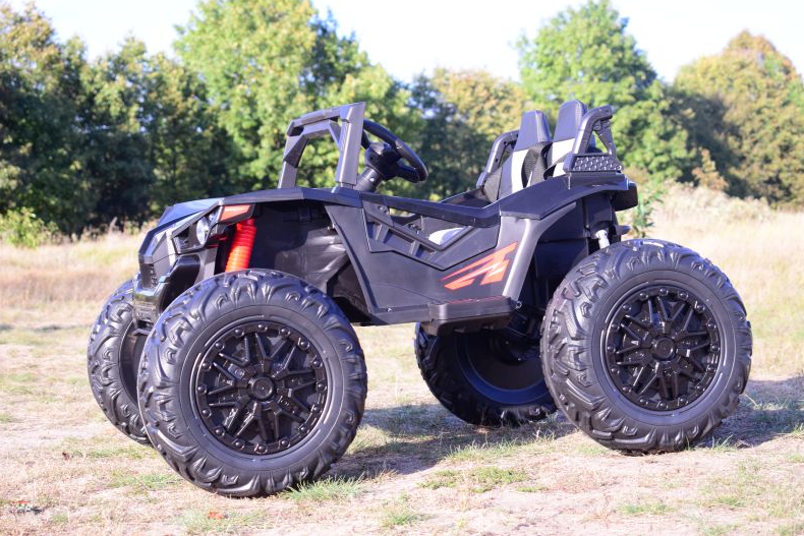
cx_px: 404
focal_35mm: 84
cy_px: 266
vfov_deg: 16.4
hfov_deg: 24.3
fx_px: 1865
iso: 500
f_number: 5.6
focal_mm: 55
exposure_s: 1/400
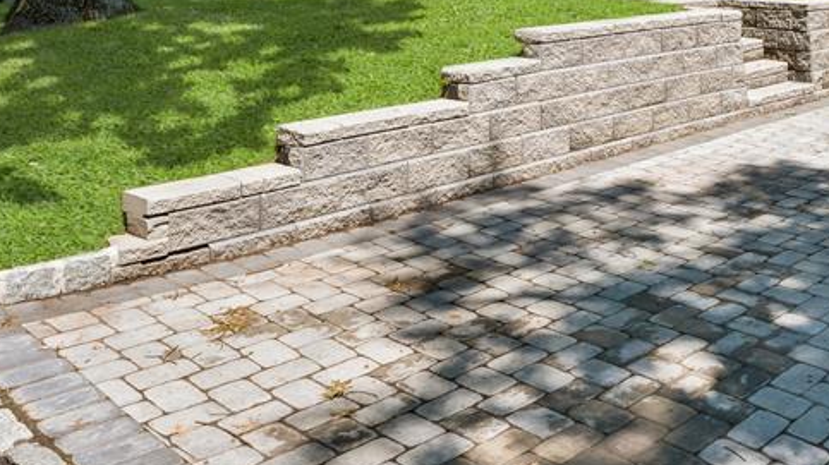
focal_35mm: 42
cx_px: 796
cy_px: -65
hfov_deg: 42.8
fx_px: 923
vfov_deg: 25.8
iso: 100
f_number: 7.1
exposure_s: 1/125
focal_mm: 18.9
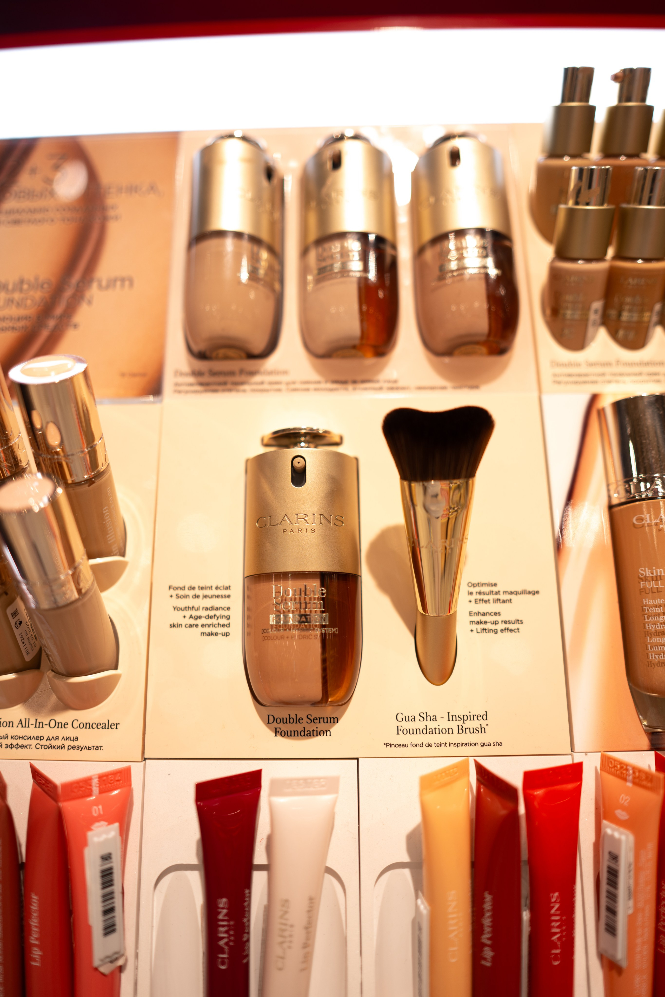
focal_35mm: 24
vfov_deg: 73.7
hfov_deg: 53.1
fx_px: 665
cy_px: 498
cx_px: 332
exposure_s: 1/160
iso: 50
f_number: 1.4
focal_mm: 24
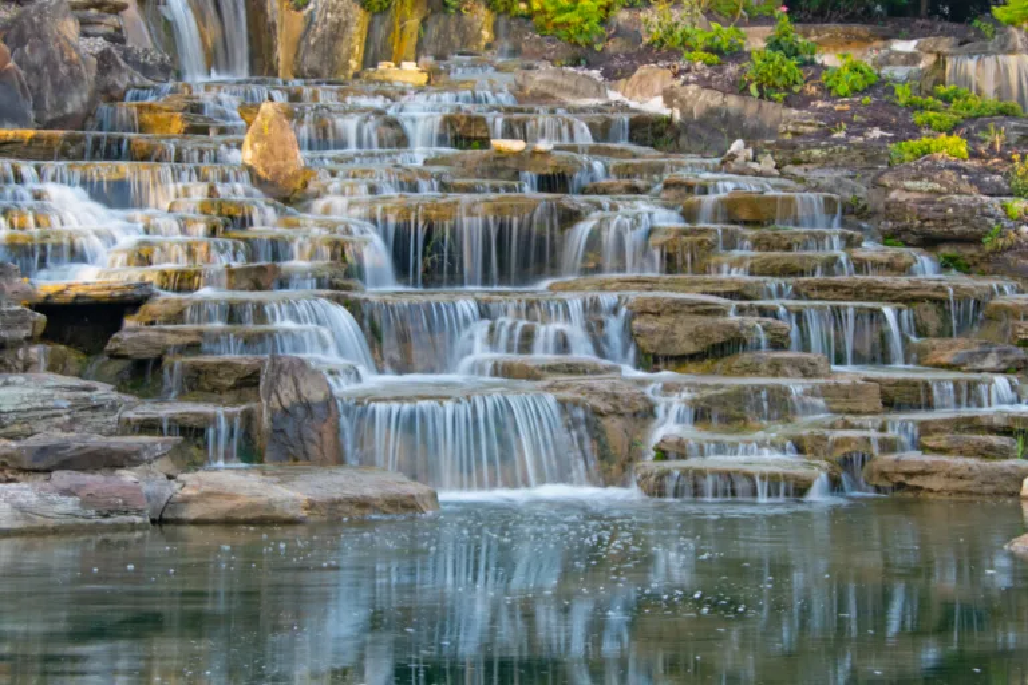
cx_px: 514
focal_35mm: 93
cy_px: 342
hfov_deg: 21.9
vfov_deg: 14.7
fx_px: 2655
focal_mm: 78
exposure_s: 1.3
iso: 64
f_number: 8
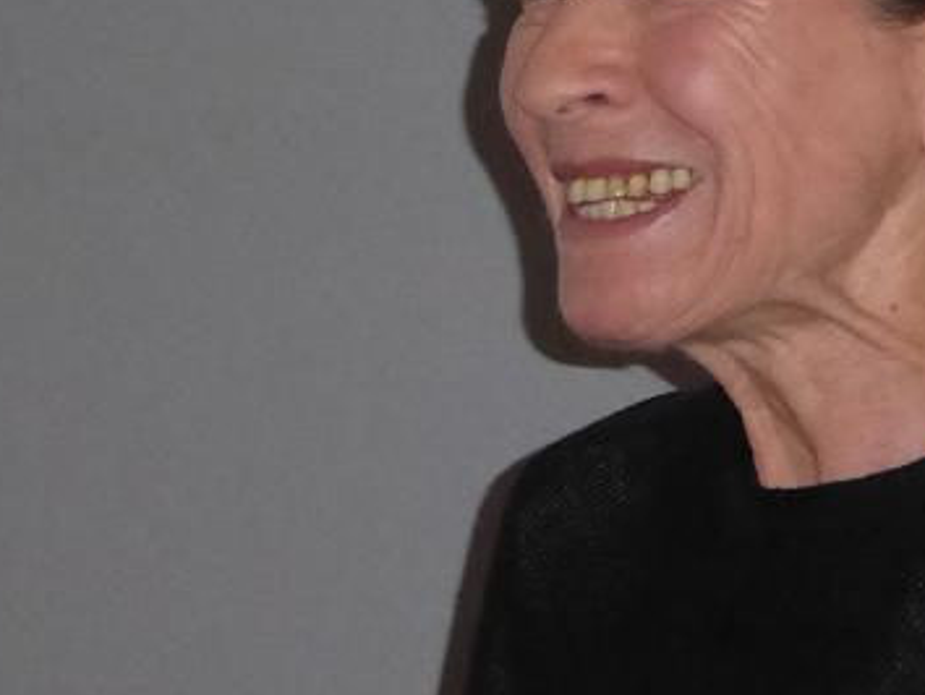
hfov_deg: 4.9
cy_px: 148
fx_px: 10723
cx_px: 639
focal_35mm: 401
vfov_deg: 3.7
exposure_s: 1/60
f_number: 5.6
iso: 1600
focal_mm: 41.4
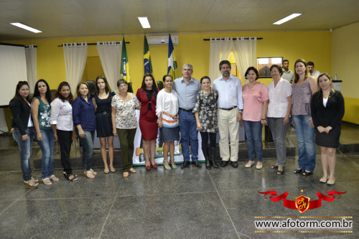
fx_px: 269
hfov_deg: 67.4
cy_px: 120
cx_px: 180
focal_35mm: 27
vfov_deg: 47.9
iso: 1600
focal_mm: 18
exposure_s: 1/60
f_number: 3.5
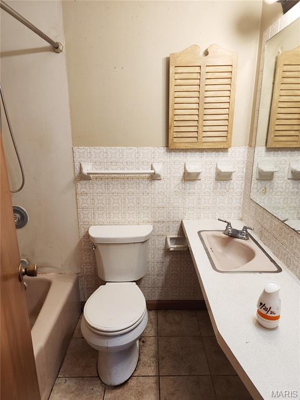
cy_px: 200
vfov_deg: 73.9
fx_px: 266
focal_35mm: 23
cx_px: 150
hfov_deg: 58.9
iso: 125
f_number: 1.8
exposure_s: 1/120
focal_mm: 6.4
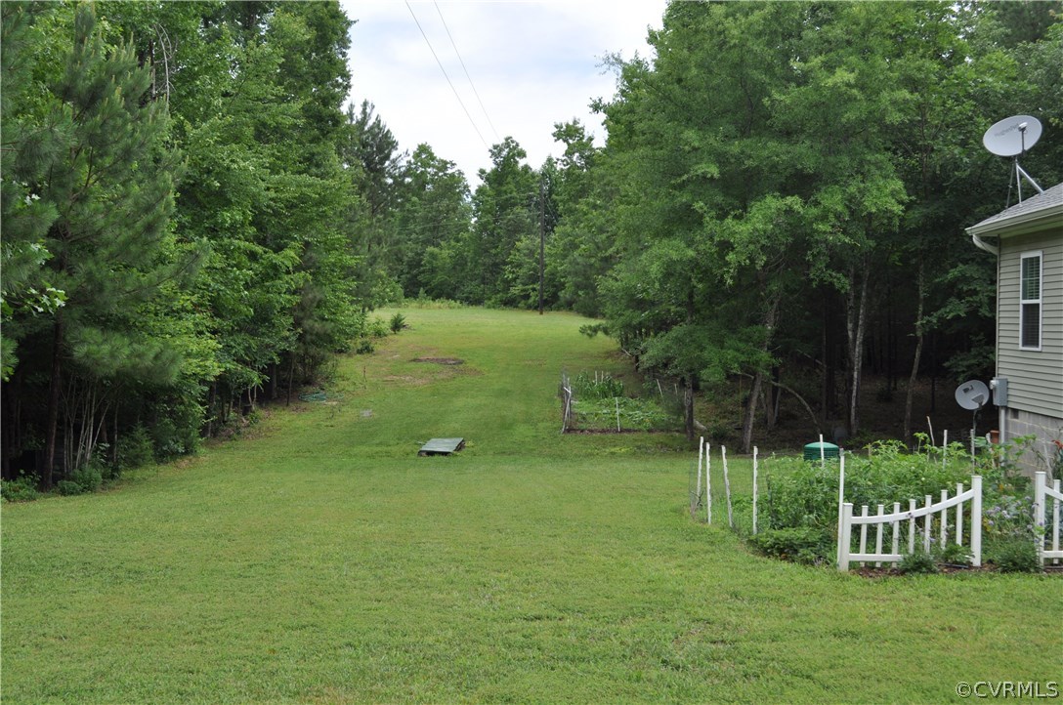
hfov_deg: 43.7
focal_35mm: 45
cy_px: 352
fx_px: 1327
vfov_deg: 29.8
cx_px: 532
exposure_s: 1/200
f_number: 7.1
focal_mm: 30
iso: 200
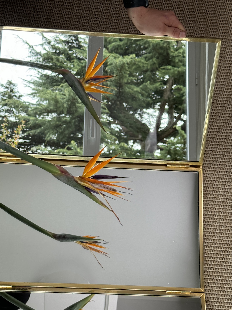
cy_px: 210
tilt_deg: -73.0
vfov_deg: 29.2
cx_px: 115
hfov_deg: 22.3
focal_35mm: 66
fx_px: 590
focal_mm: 6.86
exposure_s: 1/253
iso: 64
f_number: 1.78
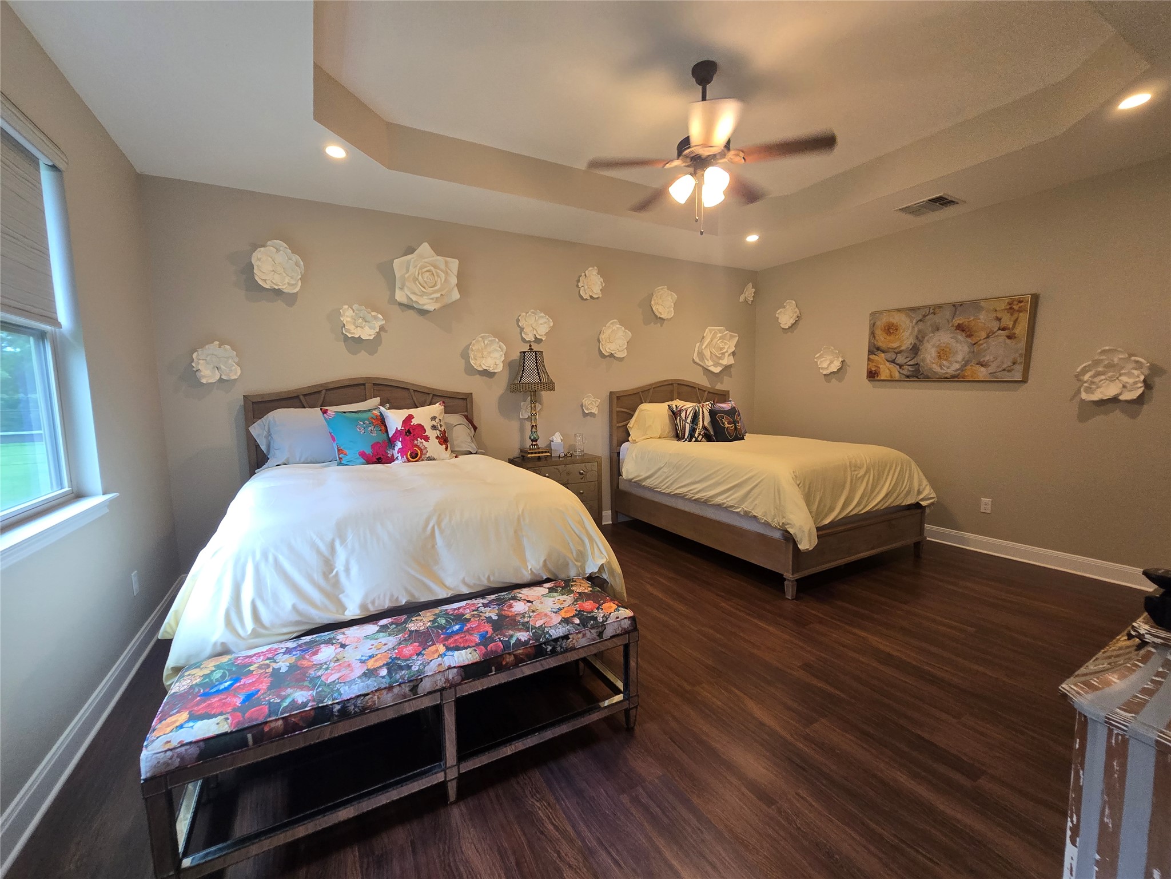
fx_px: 440
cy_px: 440
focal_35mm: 13
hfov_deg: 106.2
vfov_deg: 89.9
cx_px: 586
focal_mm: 2.2
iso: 200
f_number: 2.2
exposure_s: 1/60
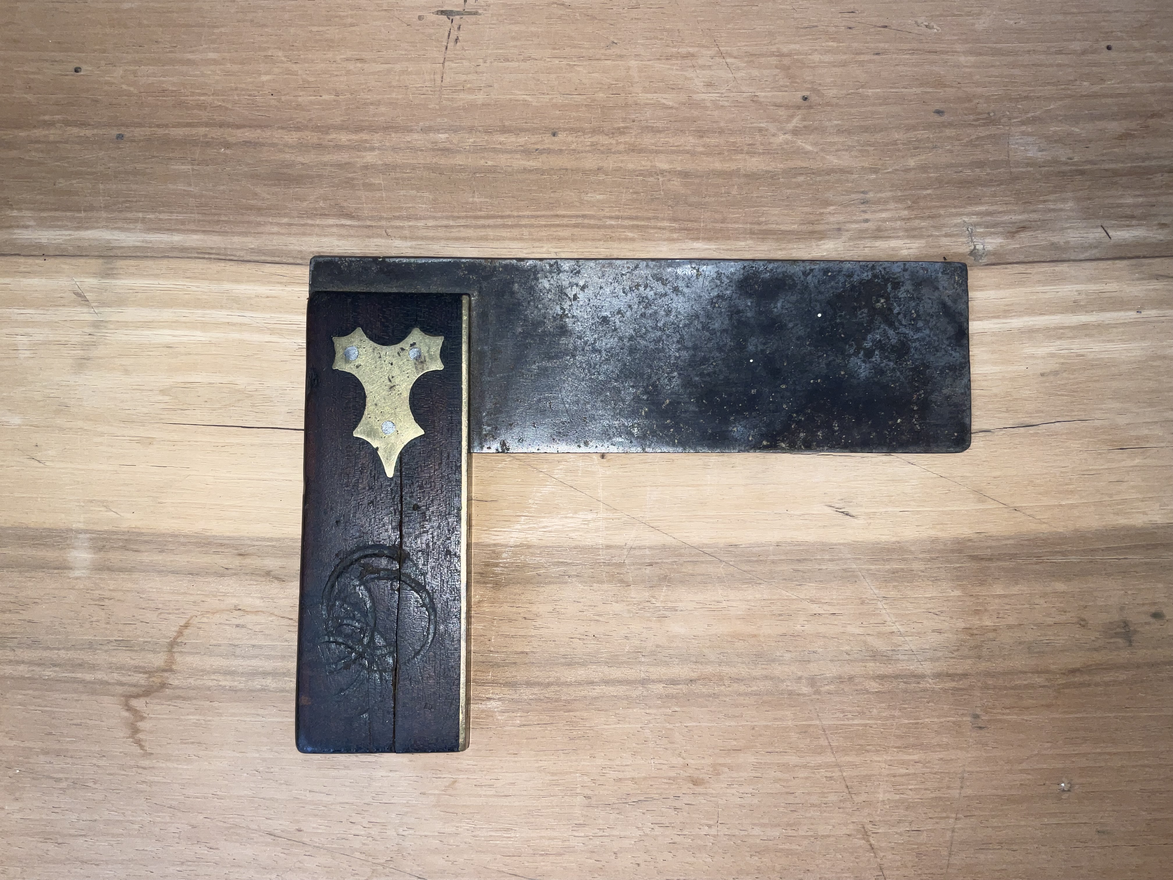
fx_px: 983
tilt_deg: -83.2
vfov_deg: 48.2
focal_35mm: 29
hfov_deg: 61.7
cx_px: 586
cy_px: 440
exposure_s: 1/116
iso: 16
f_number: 1.8
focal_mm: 3
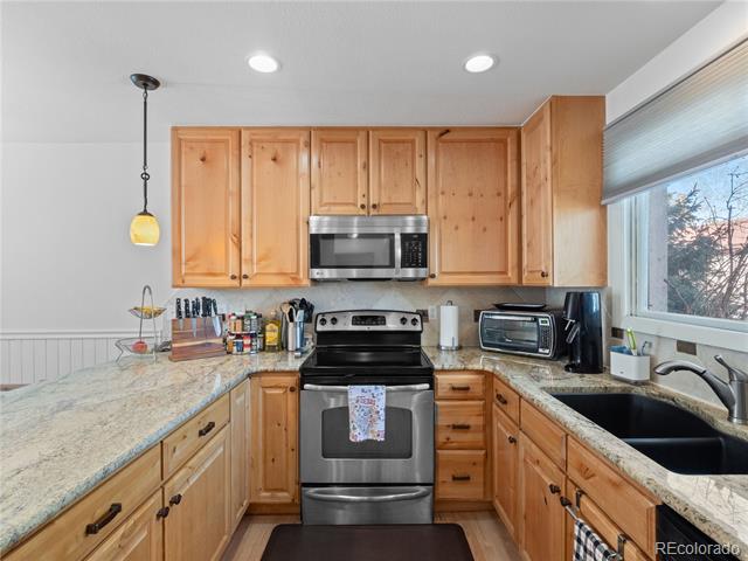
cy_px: 280
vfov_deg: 78.1
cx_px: 374
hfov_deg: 94.5
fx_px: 346
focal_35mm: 16
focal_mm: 8
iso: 400
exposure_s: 1/4
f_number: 7.1
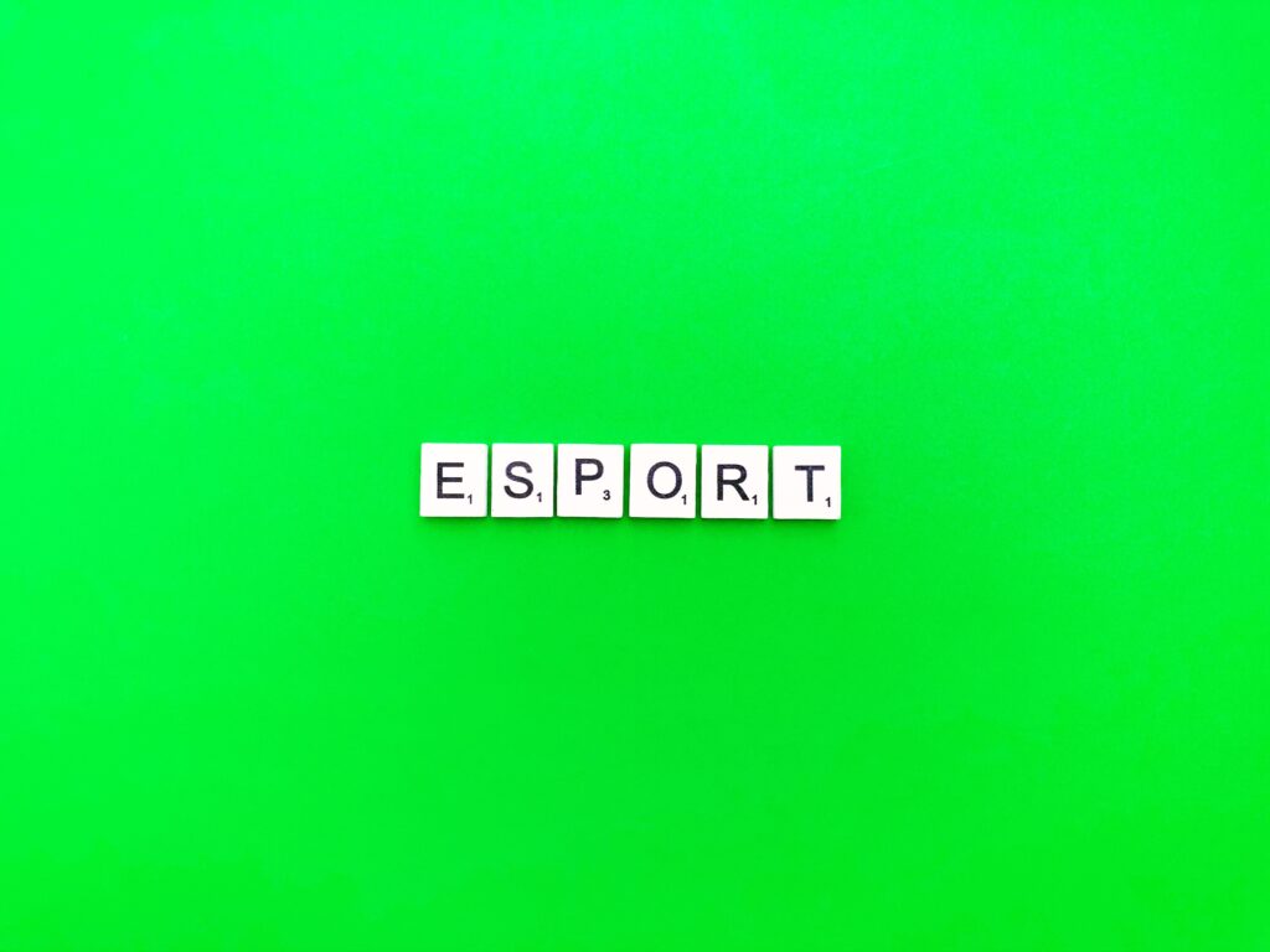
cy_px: 476
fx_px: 1027
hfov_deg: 63.4
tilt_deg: -87.6
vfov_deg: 49.7
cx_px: 635
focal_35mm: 28
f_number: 1.8
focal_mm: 3.99
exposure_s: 1/15
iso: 50
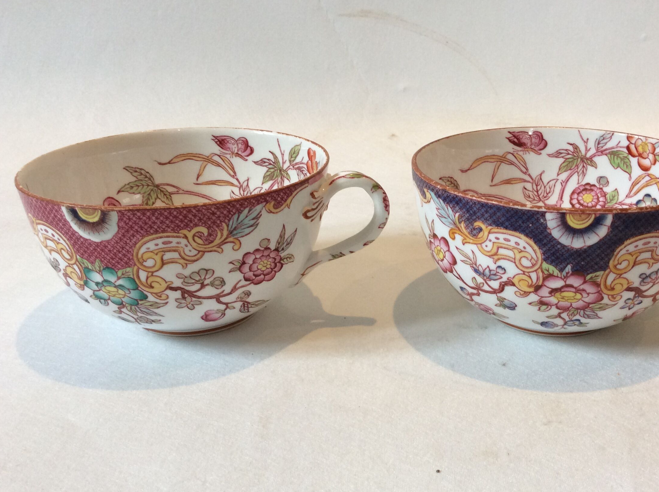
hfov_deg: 48.8
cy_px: 276
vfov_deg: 37.6
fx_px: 722
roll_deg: +2.3
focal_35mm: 38
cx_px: 389
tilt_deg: -25.7
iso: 64
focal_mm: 3.3
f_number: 2.4
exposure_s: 1/25
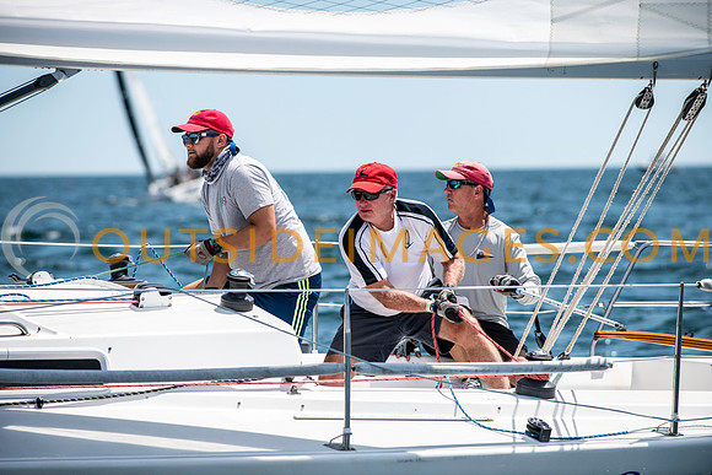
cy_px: 238
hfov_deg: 10.3
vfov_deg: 6.9
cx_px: 356
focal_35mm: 200
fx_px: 3956
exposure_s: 1/1600
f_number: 5
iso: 160
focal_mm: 200
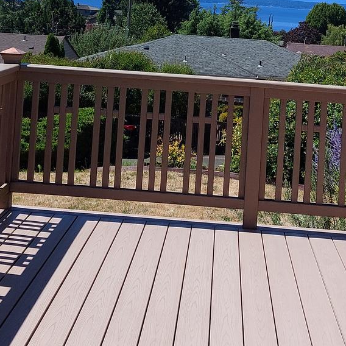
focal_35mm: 56
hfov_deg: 30.6
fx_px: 633
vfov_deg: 29.0
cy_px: 17
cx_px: 180
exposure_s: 1/1373
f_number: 1.8
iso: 25
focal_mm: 5.23
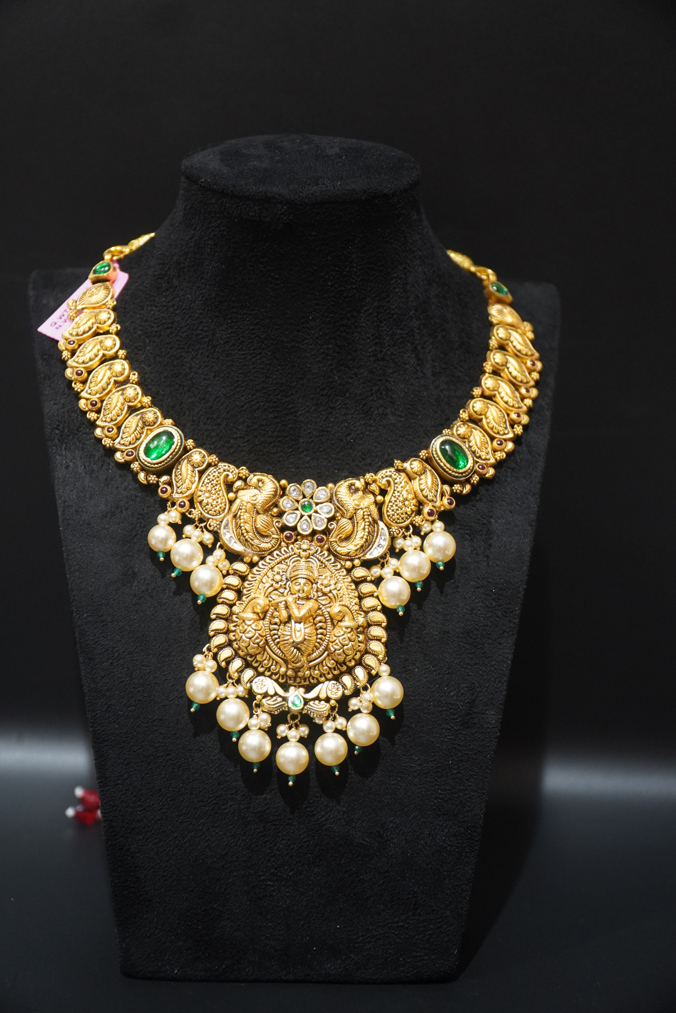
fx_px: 1479
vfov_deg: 37.9
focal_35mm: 52
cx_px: 338
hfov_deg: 25.8
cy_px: 506
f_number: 4
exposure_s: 1/60
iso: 1600
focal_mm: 35
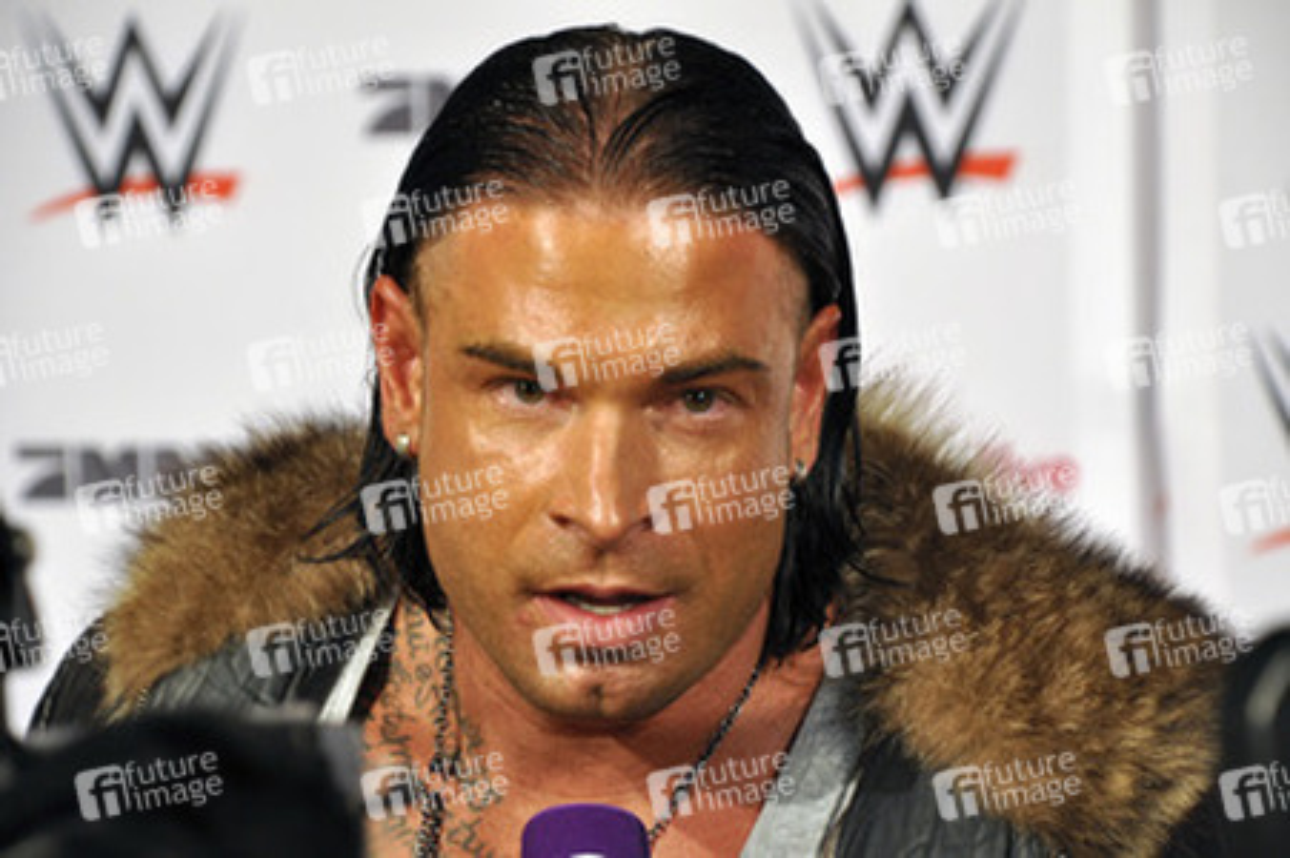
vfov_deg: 9.1
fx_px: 5371
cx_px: 645
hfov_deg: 13.7
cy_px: 429
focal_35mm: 150
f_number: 6.3
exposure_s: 1/125
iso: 640
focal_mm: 100
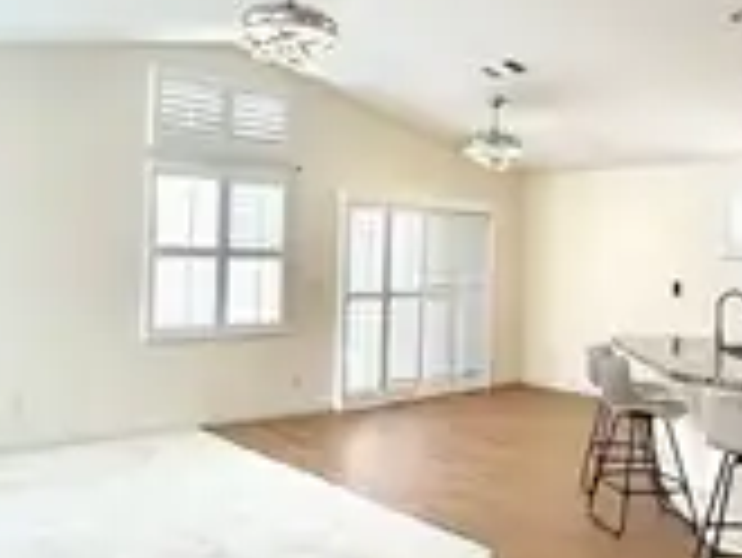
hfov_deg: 53.3
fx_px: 729
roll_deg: +0.3
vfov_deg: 41.8
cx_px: 468
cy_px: 243
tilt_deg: +1.2
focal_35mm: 34
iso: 80
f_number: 2.2
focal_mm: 2.22
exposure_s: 1/120
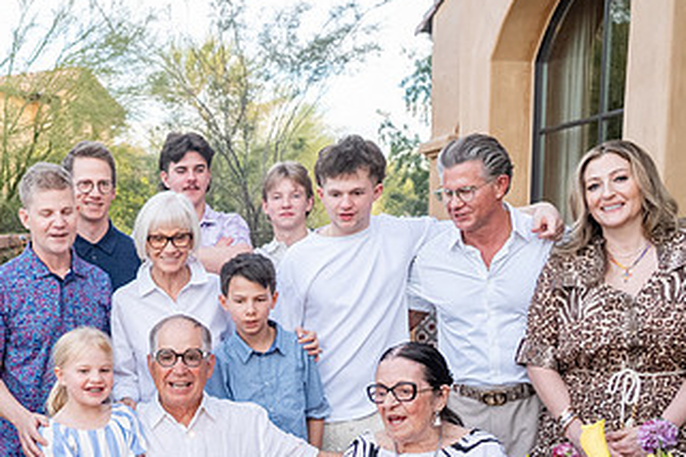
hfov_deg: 39.8
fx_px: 896
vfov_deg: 27.7
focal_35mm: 47
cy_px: 403
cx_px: 115
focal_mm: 26
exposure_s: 1/160
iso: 1250
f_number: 6.3
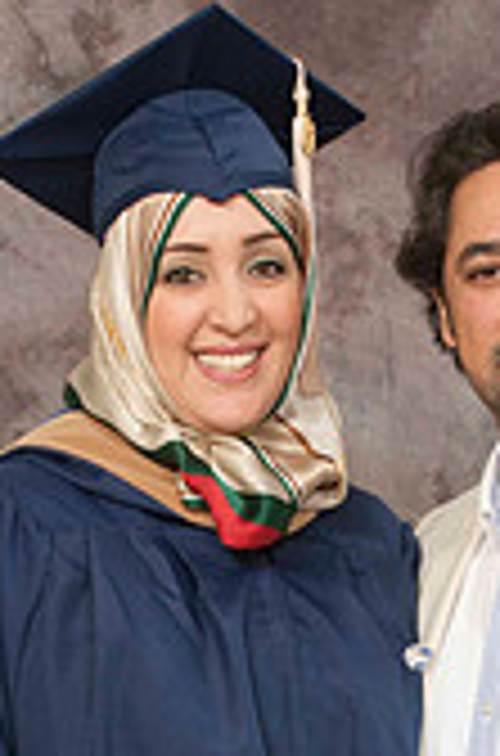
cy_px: 796
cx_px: 336
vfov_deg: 11.5
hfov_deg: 7.7
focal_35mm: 177
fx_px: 3710
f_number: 5.6
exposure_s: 1/100
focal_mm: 44
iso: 250
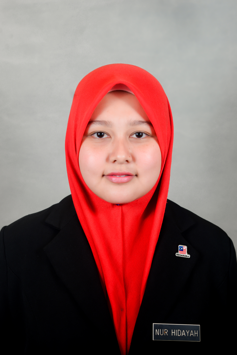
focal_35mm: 50
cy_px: 178
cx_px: 118
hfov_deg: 27.0
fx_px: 493
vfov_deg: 39.6
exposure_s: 1/100
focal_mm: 50
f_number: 5.6
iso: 250
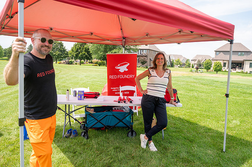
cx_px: 126
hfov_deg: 64.6
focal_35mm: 28
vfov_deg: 45.6
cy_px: 84
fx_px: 199
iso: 250
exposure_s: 1/640
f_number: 5
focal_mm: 28.5
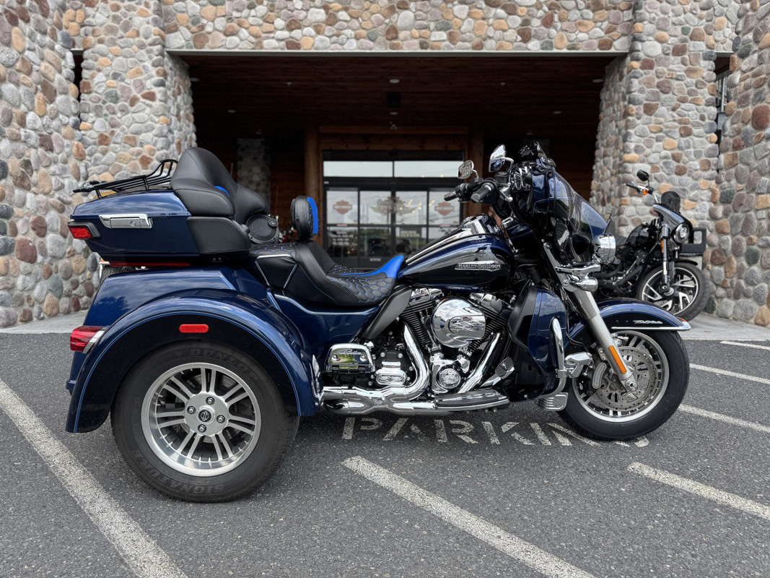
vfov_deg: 56.8
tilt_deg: -5.8
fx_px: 534
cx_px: 385
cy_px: 289
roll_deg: -0.7
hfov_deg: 71.6
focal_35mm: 24
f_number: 1.78
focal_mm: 6.76
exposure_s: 1/995
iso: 80
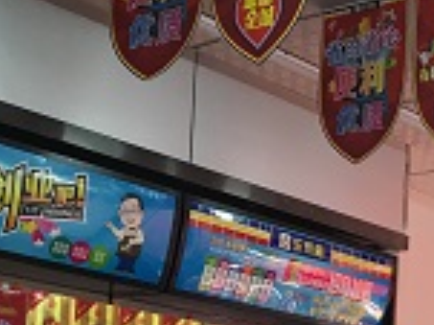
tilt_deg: +2.6
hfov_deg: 18.7
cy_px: 462
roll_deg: -2.7
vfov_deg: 14.5
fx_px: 1203
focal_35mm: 96
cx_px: 589
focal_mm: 4.15
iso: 25
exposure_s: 1/33
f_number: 2.2
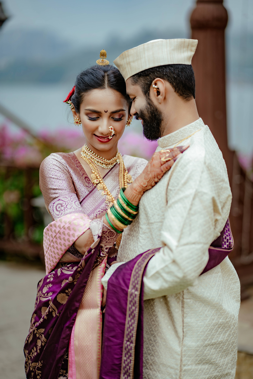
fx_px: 896
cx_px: 126
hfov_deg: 16.1
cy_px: 190
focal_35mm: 85
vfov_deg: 23.9
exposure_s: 1/800
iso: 100
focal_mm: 85
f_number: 1.8
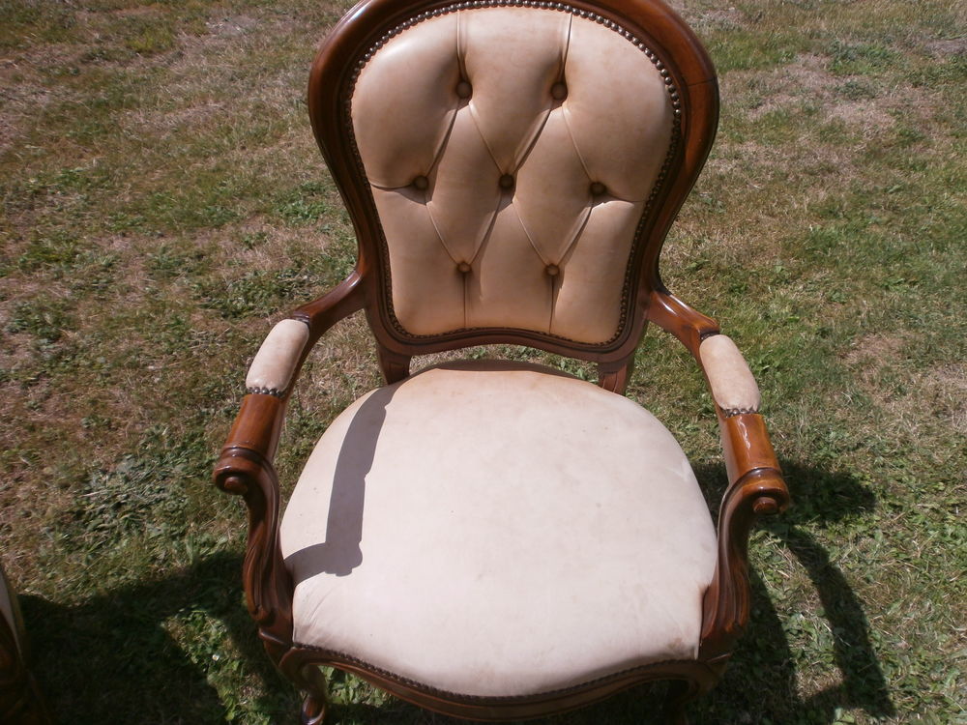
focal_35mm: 27
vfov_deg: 51.4
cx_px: 484
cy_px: 362
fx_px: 754
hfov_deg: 65.3
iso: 100
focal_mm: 4.8
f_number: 10
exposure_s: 1/250
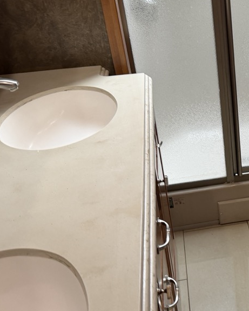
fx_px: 479
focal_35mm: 52
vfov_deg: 36.0
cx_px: 270
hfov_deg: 26.9
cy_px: 166
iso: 200
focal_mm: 6.76
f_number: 1.78
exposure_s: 1/111
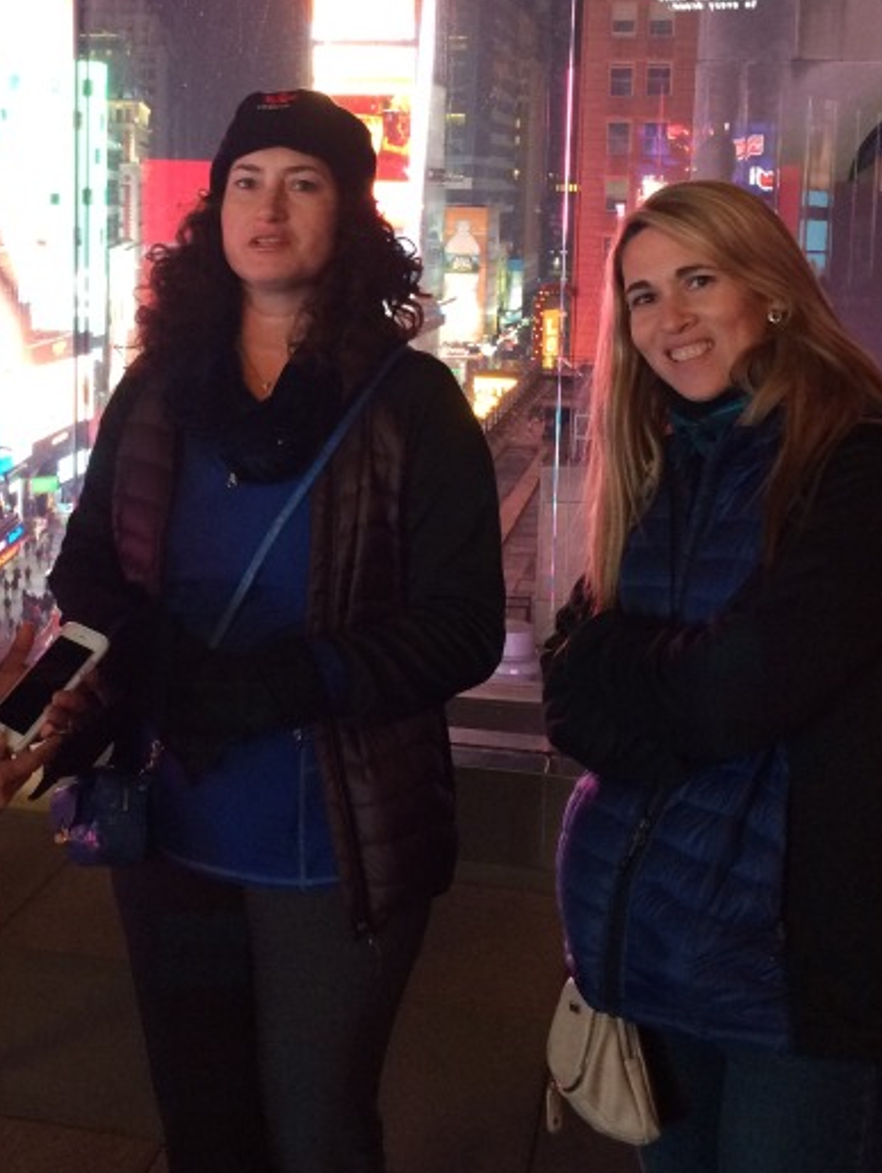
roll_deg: +0.4
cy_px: 375
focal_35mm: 48
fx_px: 1629
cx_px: 278
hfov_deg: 30.0
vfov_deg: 39.1
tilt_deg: -7.1
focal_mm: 4.15
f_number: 2.2
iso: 160
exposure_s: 1/30
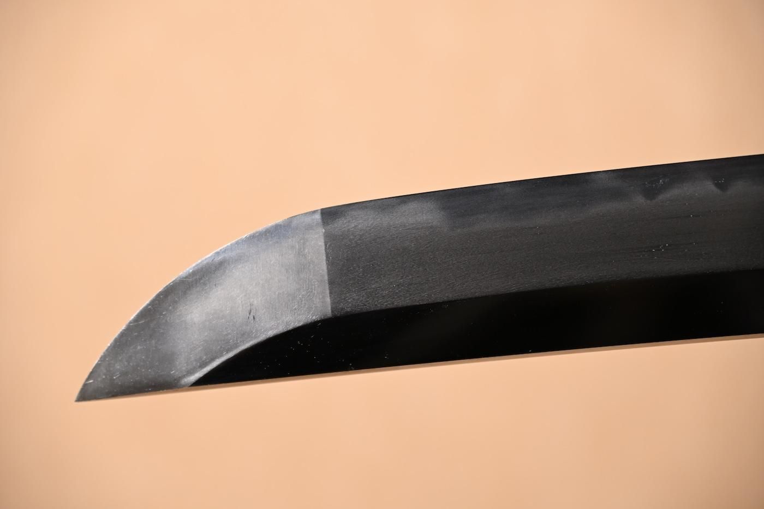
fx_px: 3342
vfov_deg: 8.7
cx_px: 382
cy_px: 254
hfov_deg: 13.0
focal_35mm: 158
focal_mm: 105
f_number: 6
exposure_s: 1/2
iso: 100
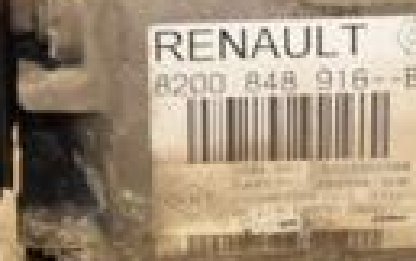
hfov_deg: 5.7
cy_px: -71
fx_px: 4200
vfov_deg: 3.6
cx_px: 435
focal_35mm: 370
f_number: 5
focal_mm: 52
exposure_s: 1/125
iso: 800
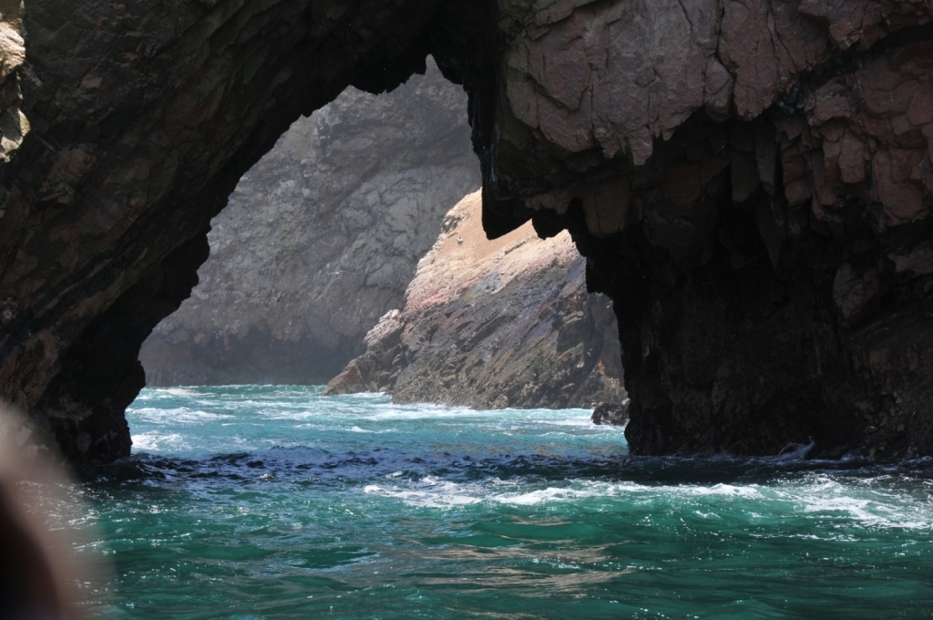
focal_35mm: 90
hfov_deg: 22.6
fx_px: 2330
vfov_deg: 15.1
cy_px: 310
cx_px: 466
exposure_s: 1/500
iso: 200
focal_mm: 60
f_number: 6.7
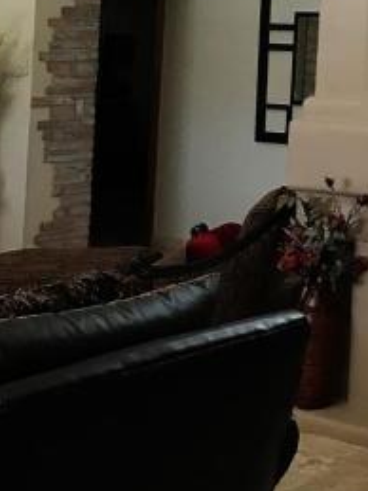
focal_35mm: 83
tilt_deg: +2.5
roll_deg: +0.2
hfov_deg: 16.4
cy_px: -30
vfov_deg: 22.4
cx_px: 527
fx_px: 1177
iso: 40
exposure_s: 1/17
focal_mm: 3.99
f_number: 1.8
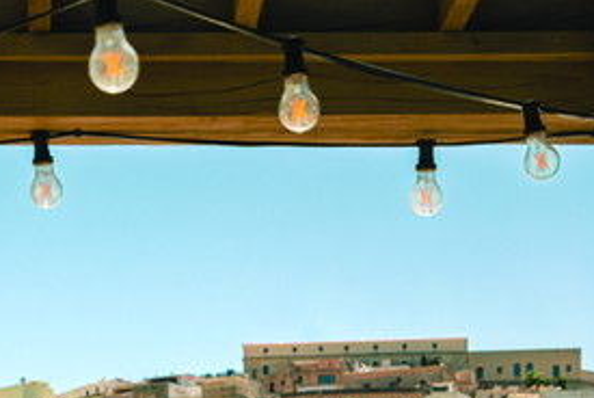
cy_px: 700
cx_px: 71
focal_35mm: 136
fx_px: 2246
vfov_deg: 9.6
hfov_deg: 14.9
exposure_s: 1/1000
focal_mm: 68.8
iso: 250
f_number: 6.4
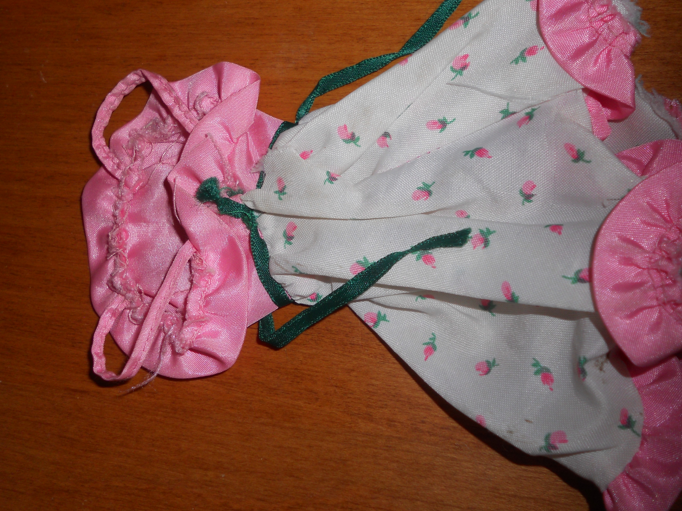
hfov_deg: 48.9
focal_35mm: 38
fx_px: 749
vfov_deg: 37.7
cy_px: 234
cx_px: 373
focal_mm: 5.8
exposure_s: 1/25
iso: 80
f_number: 8.8
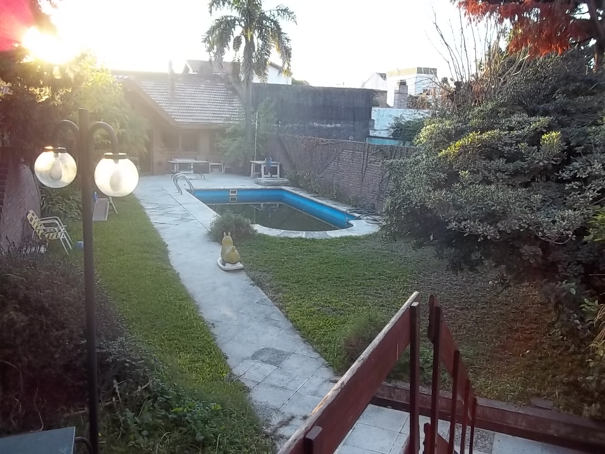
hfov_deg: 56.8
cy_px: 227
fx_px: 559
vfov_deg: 44.2
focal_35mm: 32
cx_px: 302
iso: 80
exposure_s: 1/80
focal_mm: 5.7
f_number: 2.9
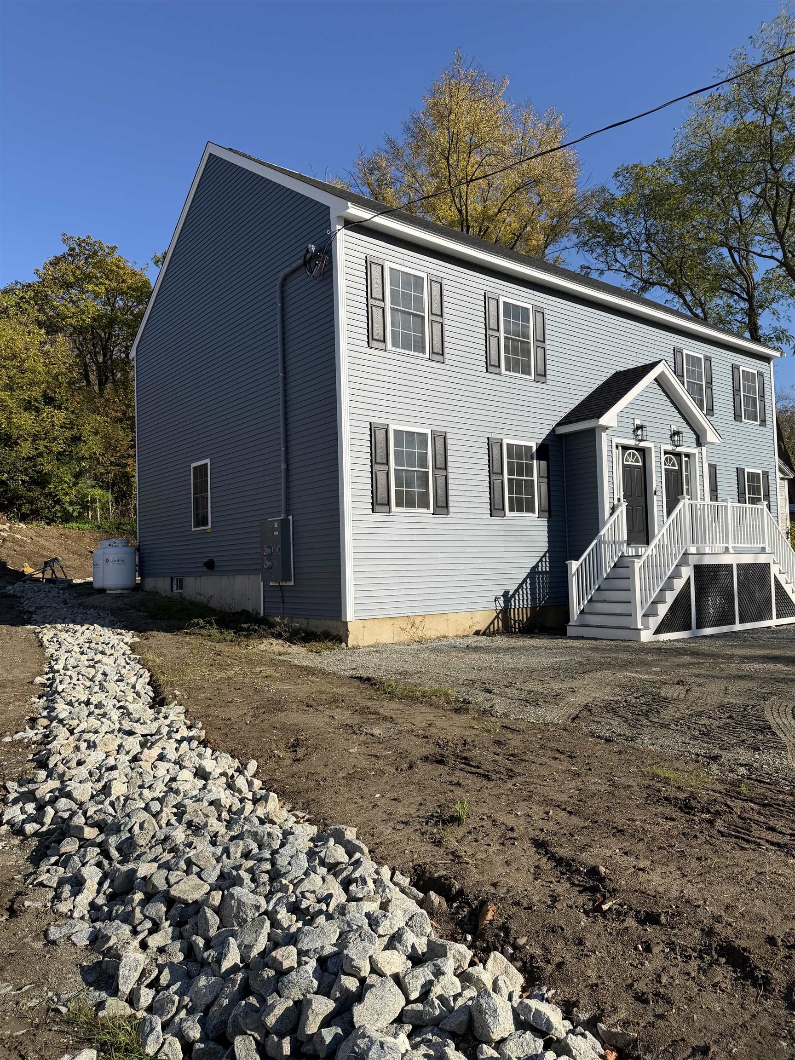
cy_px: 530
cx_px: 398
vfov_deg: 71.6
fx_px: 735
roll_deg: +2.1
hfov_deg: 56.8
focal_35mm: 24
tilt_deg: +1.4
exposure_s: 1/4975
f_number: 1.78
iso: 80
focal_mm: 6.76
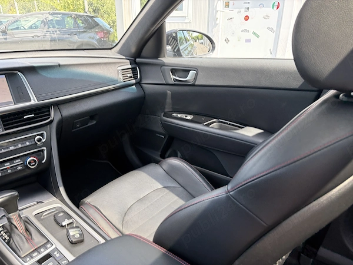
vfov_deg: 53.1
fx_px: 265
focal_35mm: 26
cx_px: 176
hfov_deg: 67.3
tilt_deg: -23.1
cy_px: 132
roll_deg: +1.7
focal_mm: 5.96
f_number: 1.6
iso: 64
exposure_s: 1/122
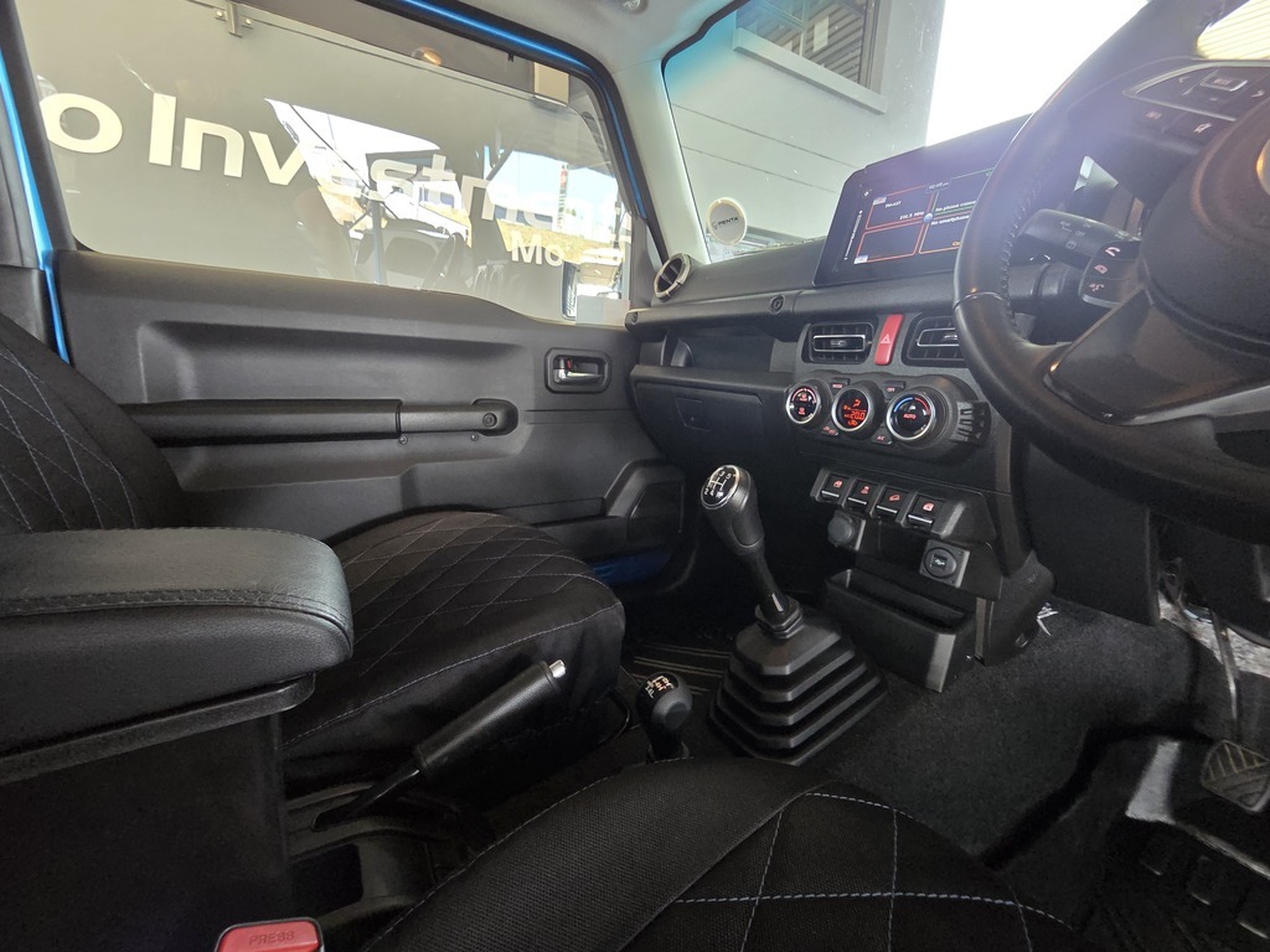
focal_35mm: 13
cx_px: 635
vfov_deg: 89.9
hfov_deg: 106.2
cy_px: 476
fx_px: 477
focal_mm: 2.2
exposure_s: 1/50
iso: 1250
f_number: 2.2
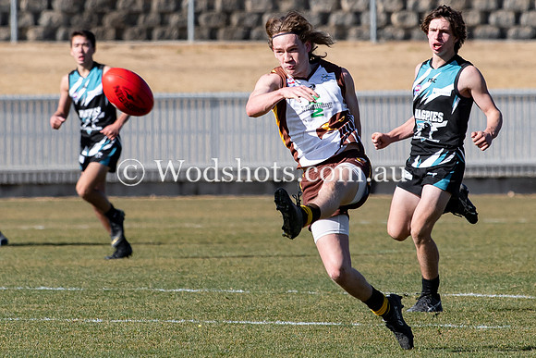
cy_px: 95
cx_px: 225
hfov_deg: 2.5
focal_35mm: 824
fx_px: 12264
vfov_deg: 1.7
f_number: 4
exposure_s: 1/2000
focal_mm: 200
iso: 180
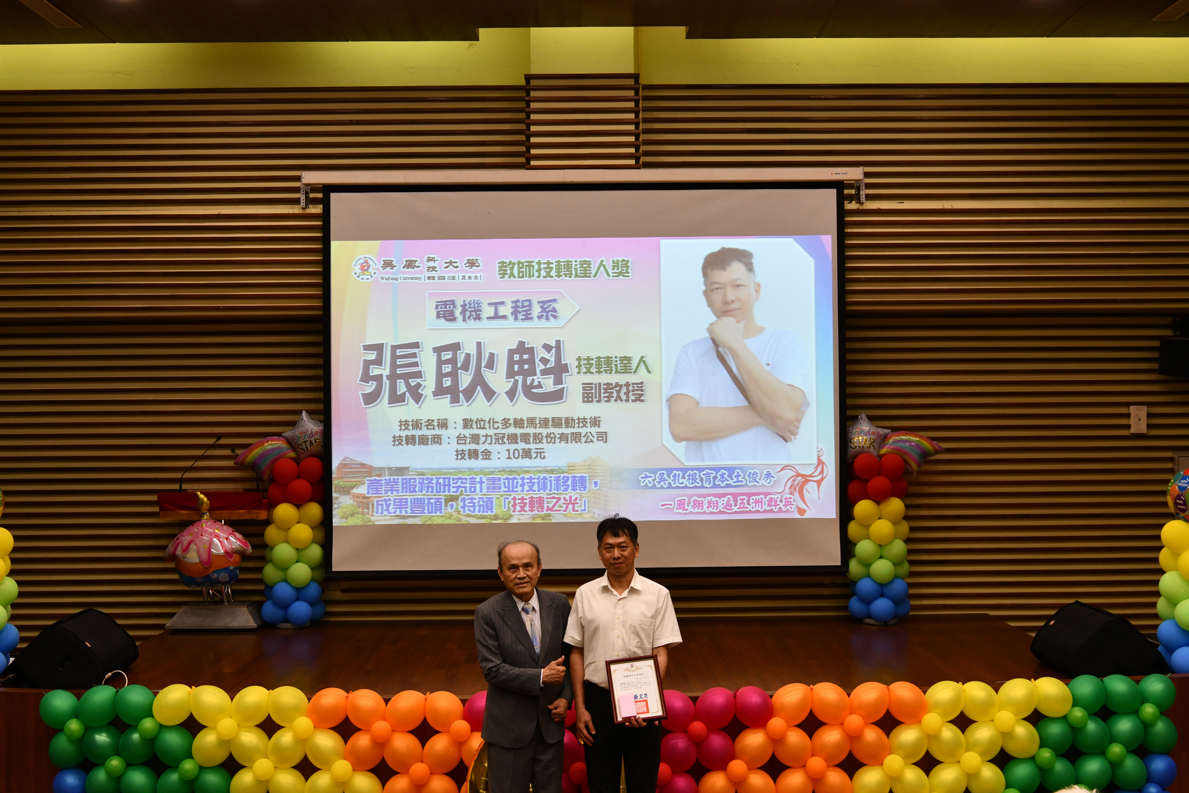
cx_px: 594
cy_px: 396
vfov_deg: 33.4
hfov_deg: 48.5
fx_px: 1321
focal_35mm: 40
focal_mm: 40
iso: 1250
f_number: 8
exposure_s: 1/80
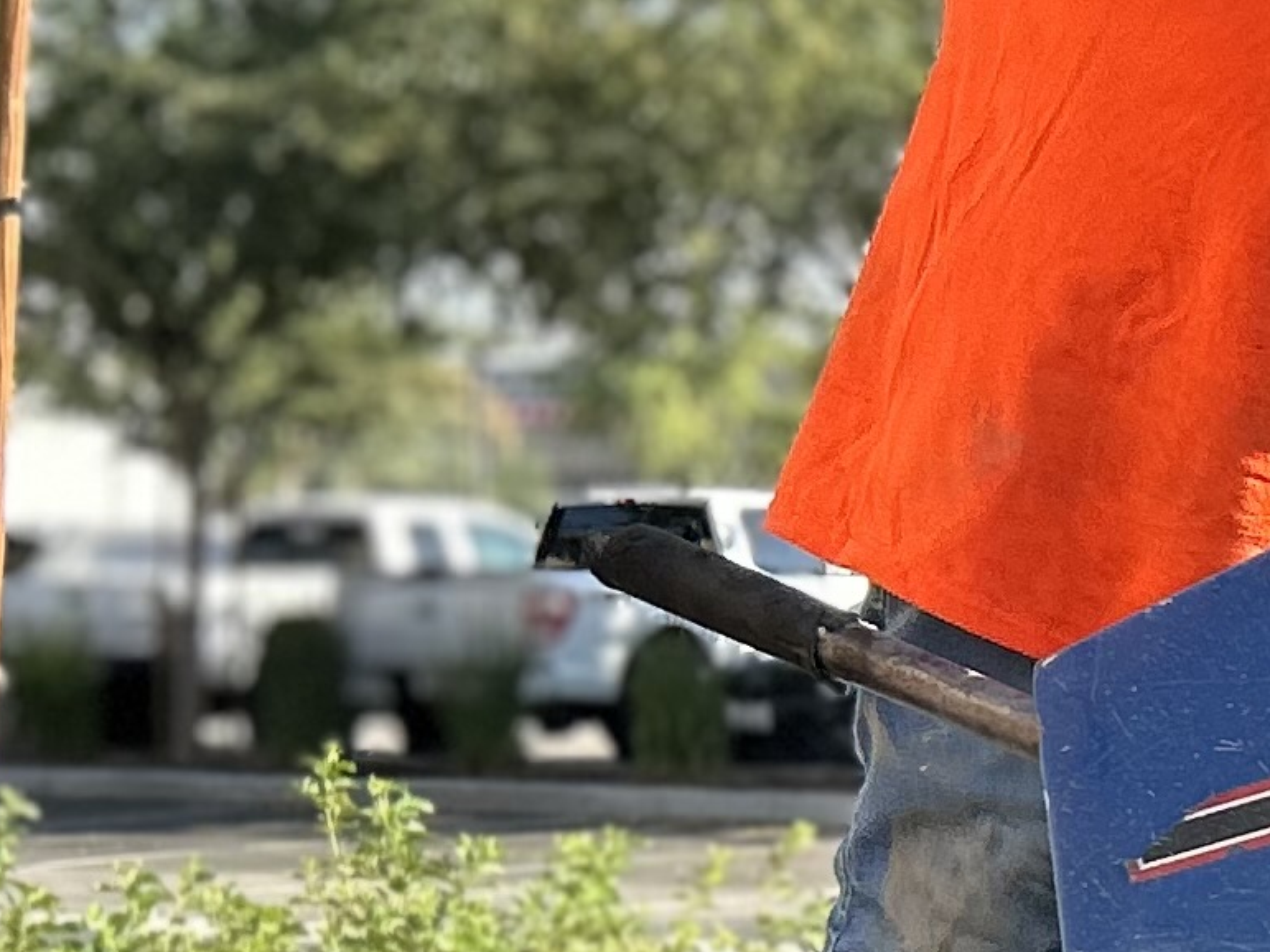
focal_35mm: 136
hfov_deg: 13.1
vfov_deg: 10.8
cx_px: 2301
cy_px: 987
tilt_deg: -4.4
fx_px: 4989
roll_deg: -0.4
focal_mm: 5.7
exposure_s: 1/2045
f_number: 1.5
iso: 50
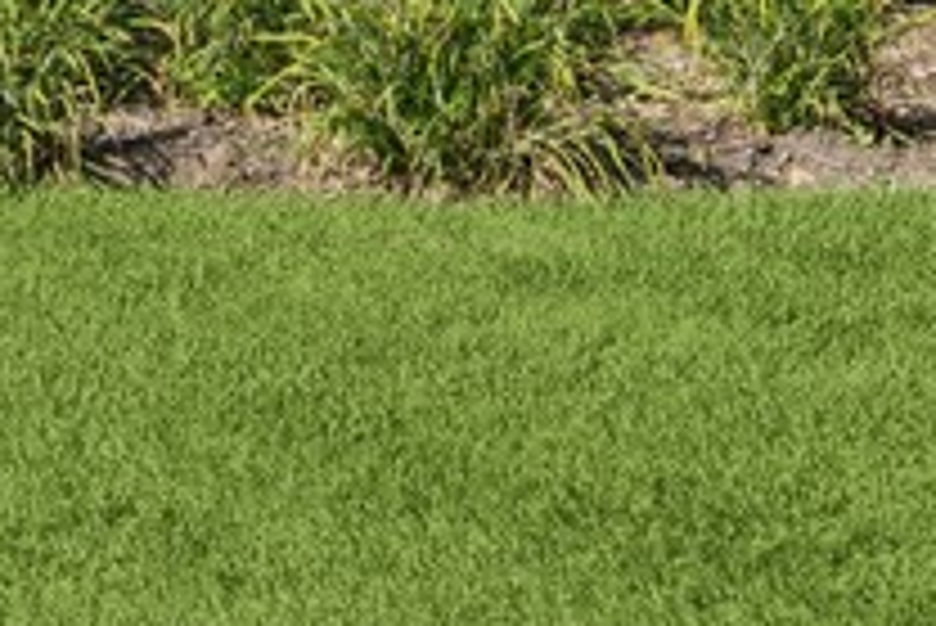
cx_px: -76
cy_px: -549
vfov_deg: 7.8
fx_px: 4449
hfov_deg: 11.8
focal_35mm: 171
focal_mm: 22
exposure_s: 1/125
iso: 100
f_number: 13
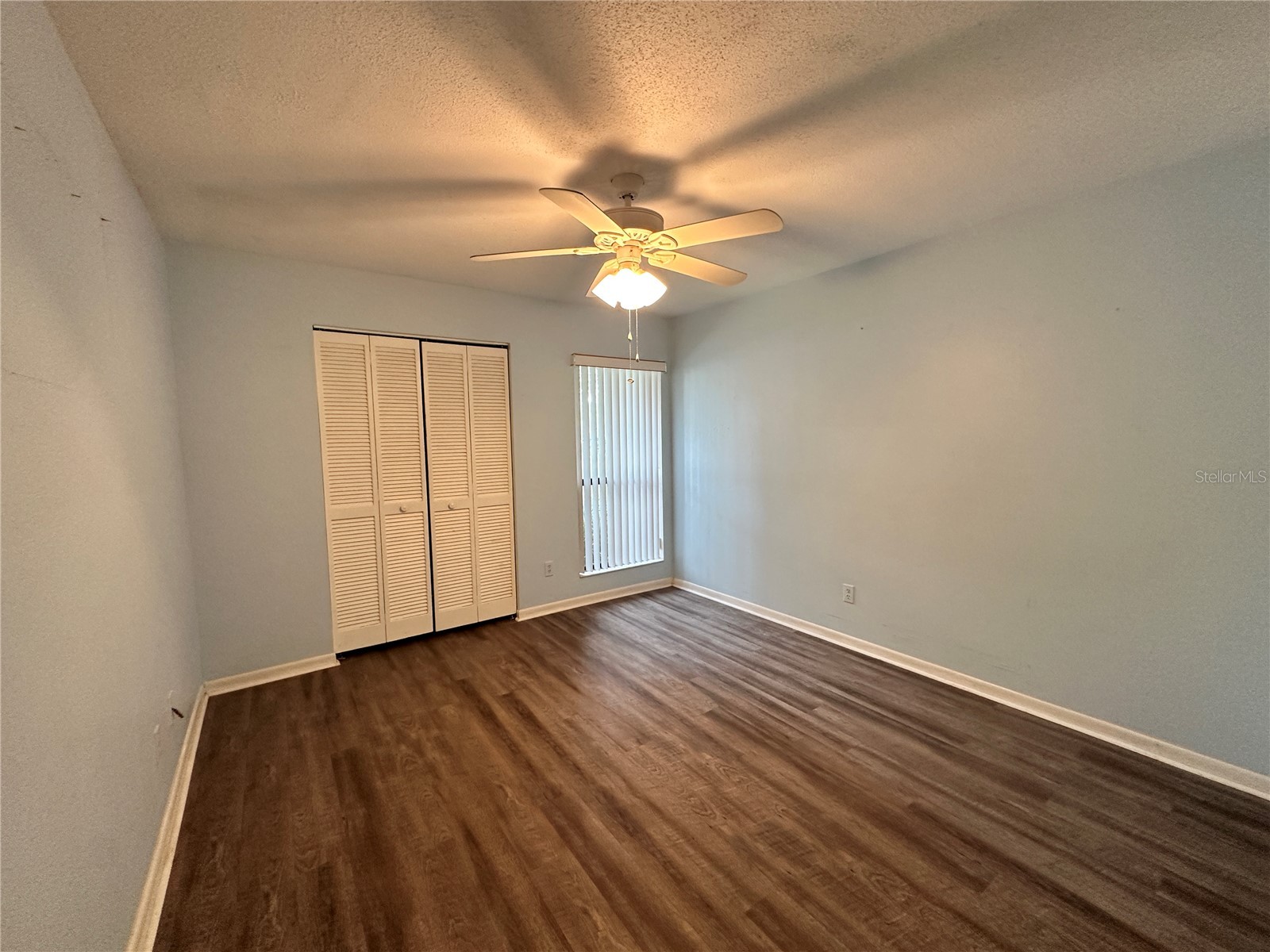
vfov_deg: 85.7
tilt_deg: -4.8
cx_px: 635
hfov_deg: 102.1
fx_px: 514
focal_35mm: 14
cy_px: 476
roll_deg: +0.3
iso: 250
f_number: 2.2
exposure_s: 1/60
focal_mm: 2.22
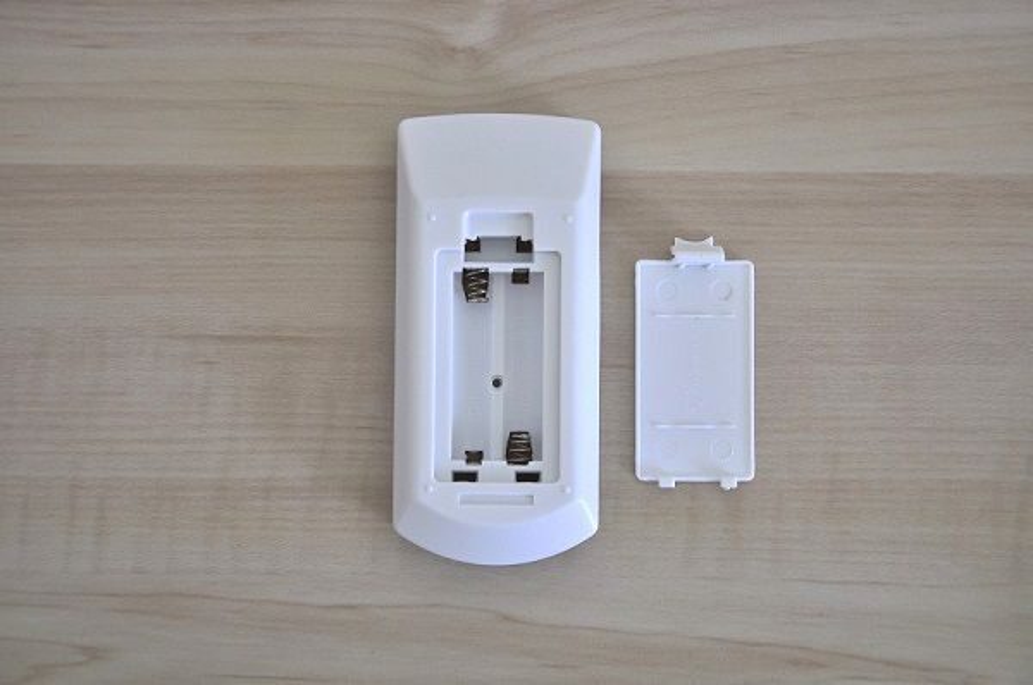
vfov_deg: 22.5
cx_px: 516
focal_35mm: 60
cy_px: 342
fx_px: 1719
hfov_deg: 33.4
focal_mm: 40
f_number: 4.5
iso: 450
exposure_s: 1/60
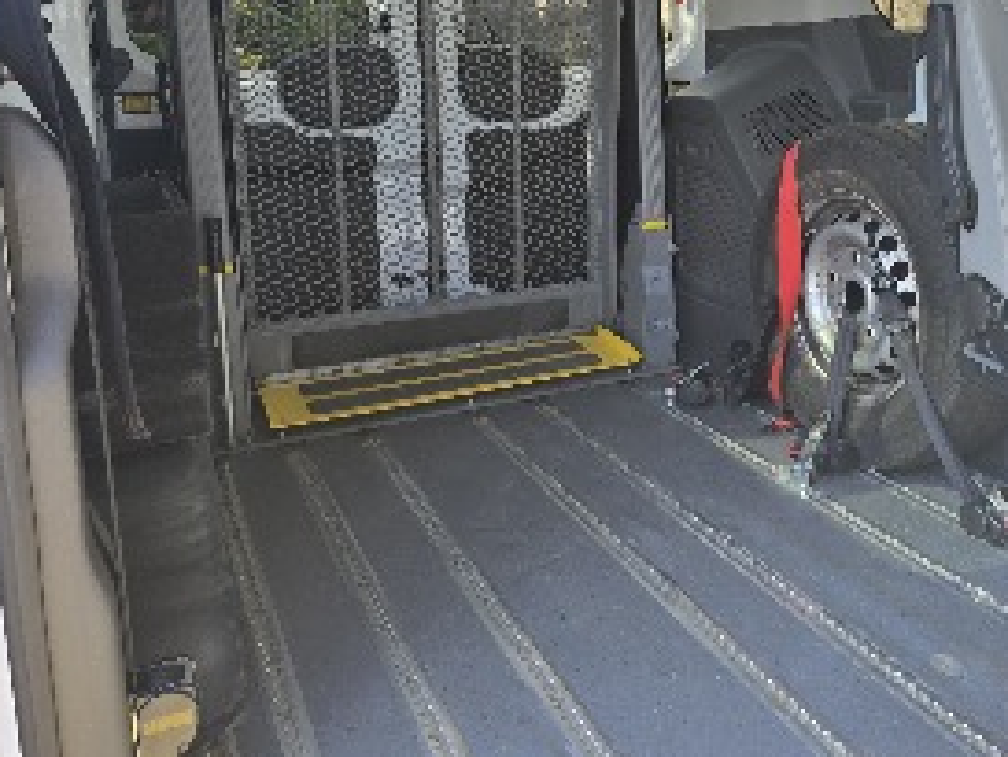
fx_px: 1020
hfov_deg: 51.1
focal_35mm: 35
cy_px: 236
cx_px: 713
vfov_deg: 40.1
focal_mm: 6.3
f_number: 1.7
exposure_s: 1/180
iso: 40
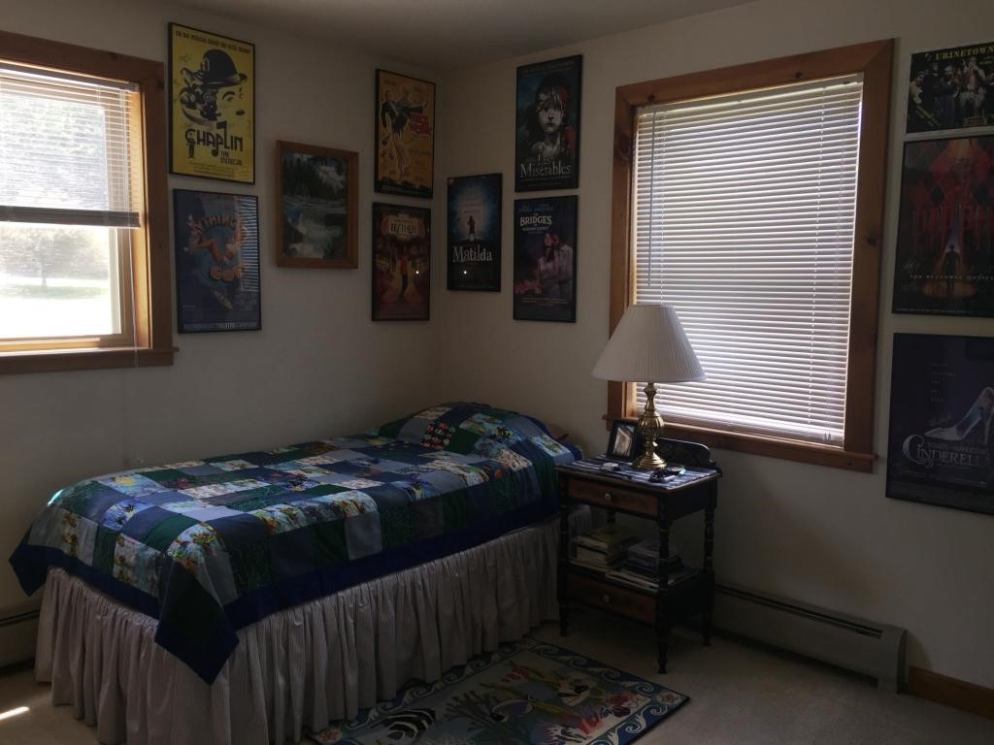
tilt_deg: -6.8
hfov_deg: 61.7
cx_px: 497
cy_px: 372
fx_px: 833
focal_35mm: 29
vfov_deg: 48.2
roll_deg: -1.7
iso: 32
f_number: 2.2
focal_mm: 4.15
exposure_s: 1/70
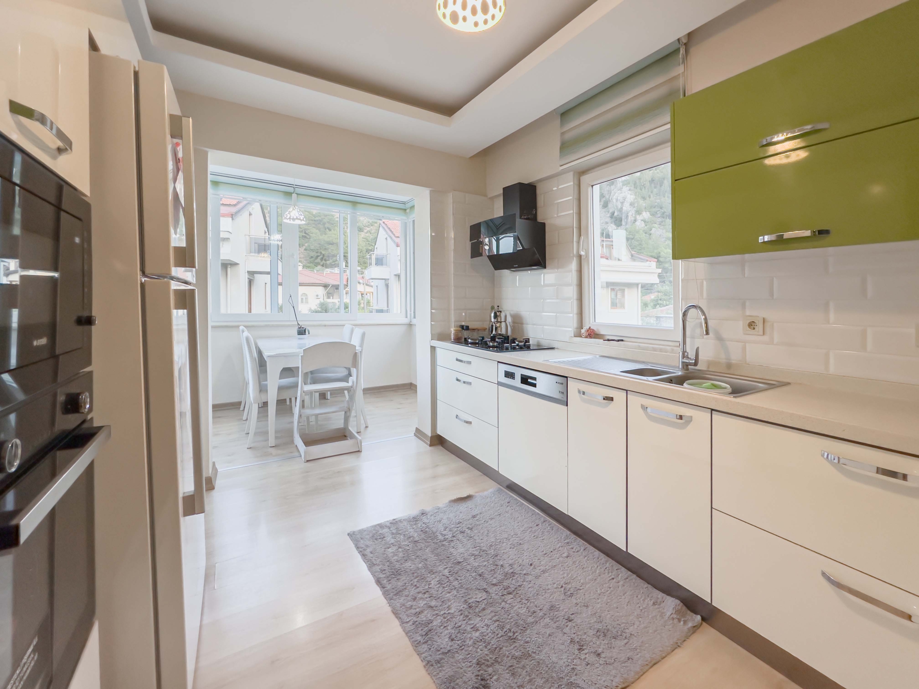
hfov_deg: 102.1
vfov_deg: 85.7
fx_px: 372
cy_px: 344
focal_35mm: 14
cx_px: 460
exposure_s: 1/100
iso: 125
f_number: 2.2
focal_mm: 2.22
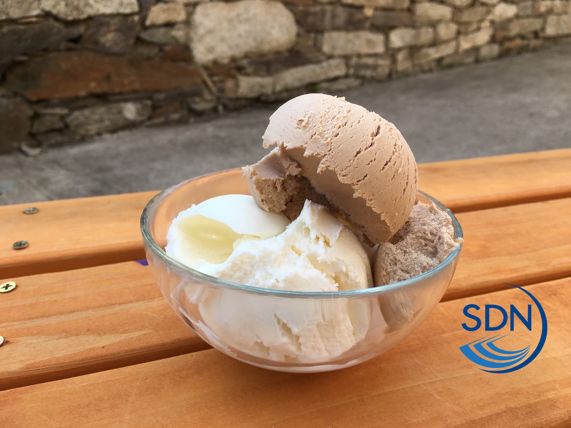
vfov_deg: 48.2
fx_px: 478
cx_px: 286
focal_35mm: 29
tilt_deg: -25.6
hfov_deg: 61.7
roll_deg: -1.2
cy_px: 214
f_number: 2.2
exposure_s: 1/439
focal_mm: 4.15
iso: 25
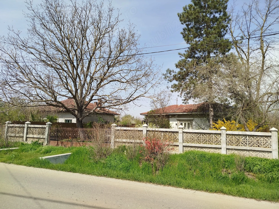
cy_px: 104
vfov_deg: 56.8
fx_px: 193
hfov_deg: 71.6
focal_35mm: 24
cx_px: 140
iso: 50
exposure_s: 1/746
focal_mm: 5.31
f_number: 1.7
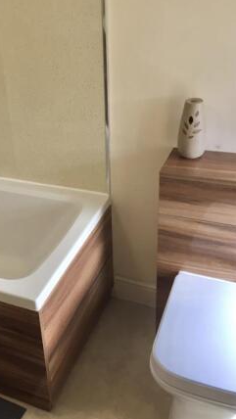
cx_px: 23
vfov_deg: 47.3
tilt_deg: -31.1
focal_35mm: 43
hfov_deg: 26.8
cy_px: 209
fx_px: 478
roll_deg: +7.7
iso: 40
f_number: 2.2
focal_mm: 4.15
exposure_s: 1/33
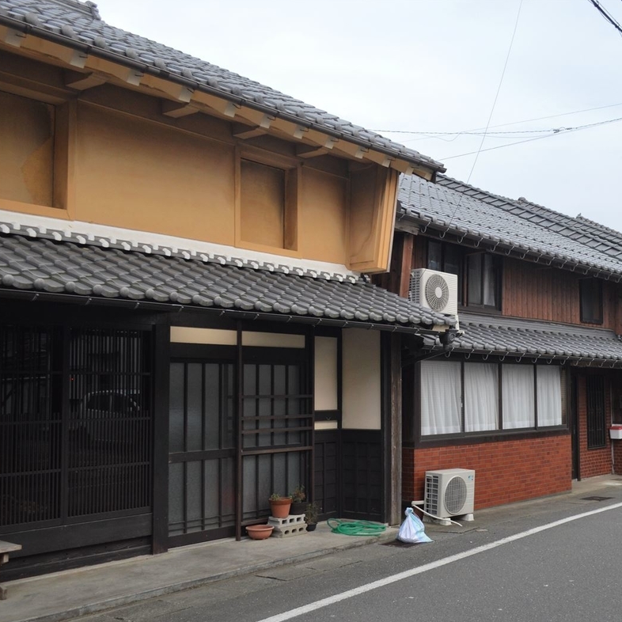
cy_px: 314
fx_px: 712
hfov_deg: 46.7
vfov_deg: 47.2
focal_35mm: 35
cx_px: 400
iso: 400
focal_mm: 18
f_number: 3.5
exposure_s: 1/50
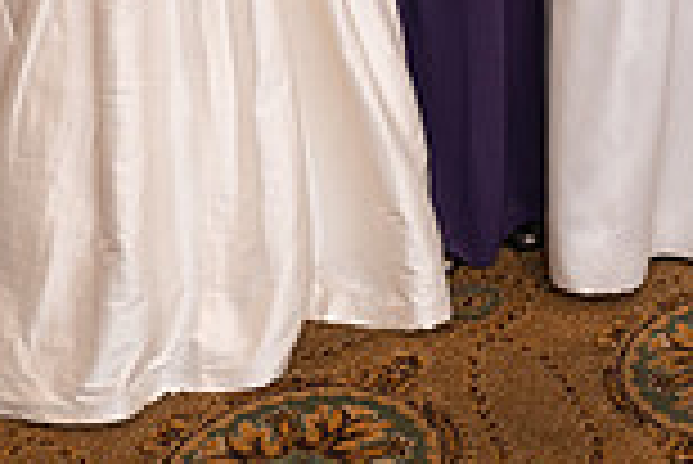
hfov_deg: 19.7
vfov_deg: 13.0
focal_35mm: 98
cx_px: 806
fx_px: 1888
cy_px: -304
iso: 800
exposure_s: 1/80
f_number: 3.5
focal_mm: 26
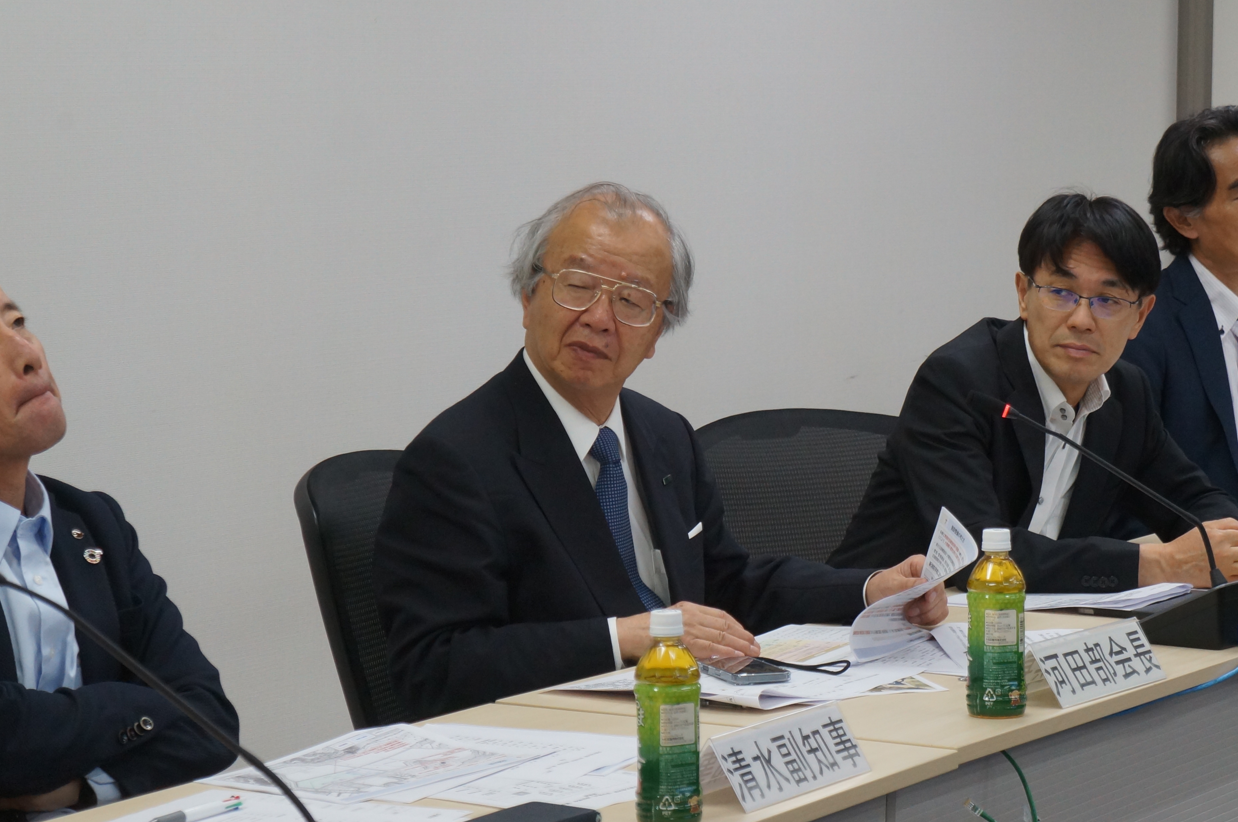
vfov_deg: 12.5
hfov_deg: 18.6
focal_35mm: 110
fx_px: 3767
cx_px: 783
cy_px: 427
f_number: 5.6
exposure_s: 1/160
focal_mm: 55
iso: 1000
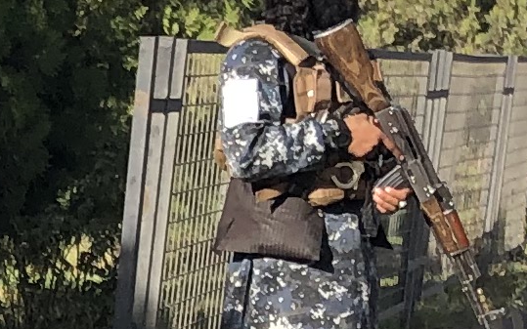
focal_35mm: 222
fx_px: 3189
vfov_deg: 5.7
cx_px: -655
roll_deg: -1.1
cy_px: 757
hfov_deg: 8.7
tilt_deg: -15.1
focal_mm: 3.99
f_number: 1.8
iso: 20
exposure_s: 1/873
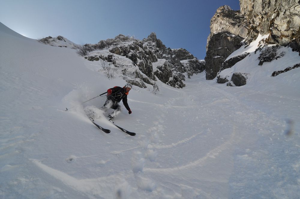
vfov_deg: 71.9
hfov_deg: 95.1
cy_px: 100
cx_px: 150
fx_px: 137
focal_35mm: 16
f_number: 14
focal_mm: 11
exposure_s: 1/320
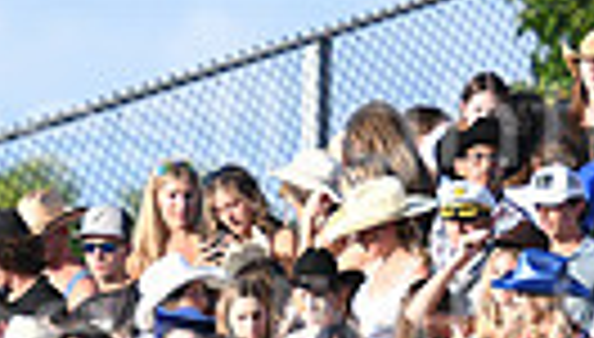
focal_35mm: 1135
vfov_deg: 1.1
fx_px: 17925
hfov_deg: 1.9
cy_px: 430
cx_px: 526
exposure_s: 1/2000
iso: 200
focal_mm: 165
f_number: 4
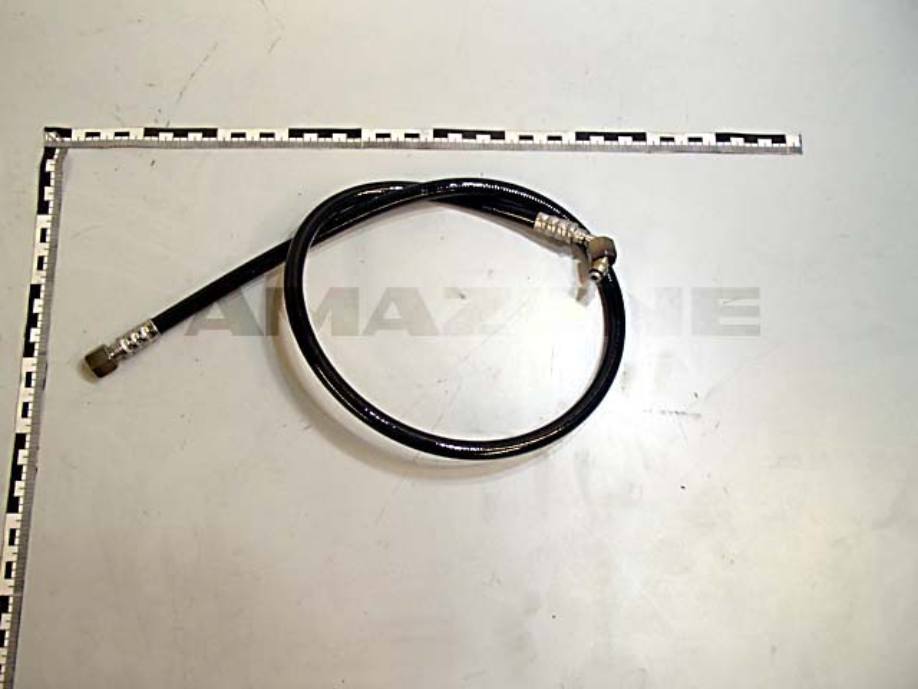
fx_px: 955
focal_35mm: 36
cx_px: 459
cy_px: 344
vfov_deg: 39.7
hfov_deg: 51.4
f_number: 4.5
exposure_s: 1/25
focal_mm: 6.45
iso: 400
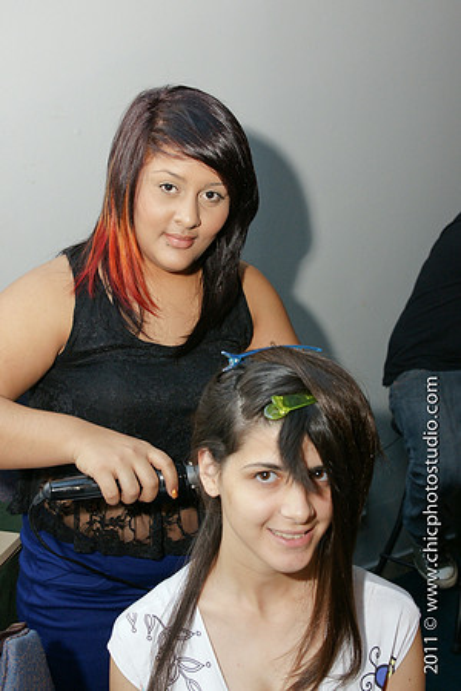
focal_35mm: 45
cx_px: 230
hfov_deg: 29.9
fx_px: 864
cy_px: 346
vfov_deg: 43.6
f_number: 5
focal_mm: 30
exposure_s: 1/160
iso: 800
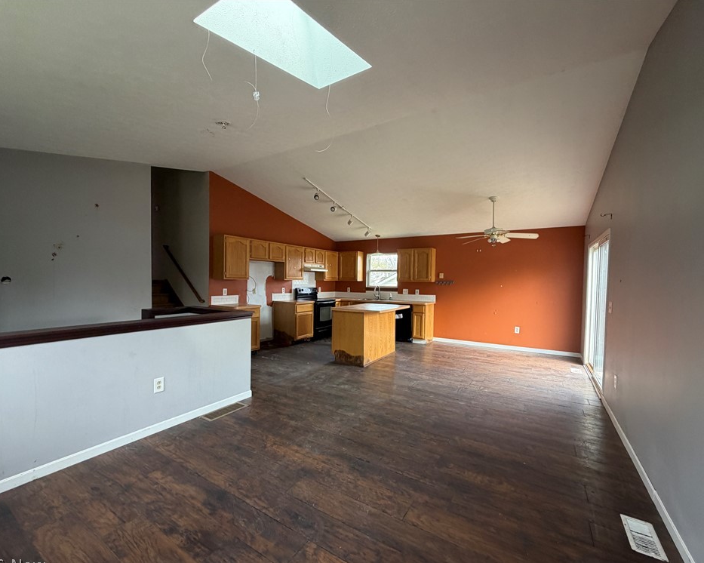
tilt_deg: -0.5
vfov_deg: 84.0
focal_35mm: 15
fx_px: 312
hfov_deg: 96.8
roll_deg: +0.7
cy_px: 288
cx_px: 354
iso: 200
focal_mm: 2.22
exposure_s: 1/121
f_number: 2.2
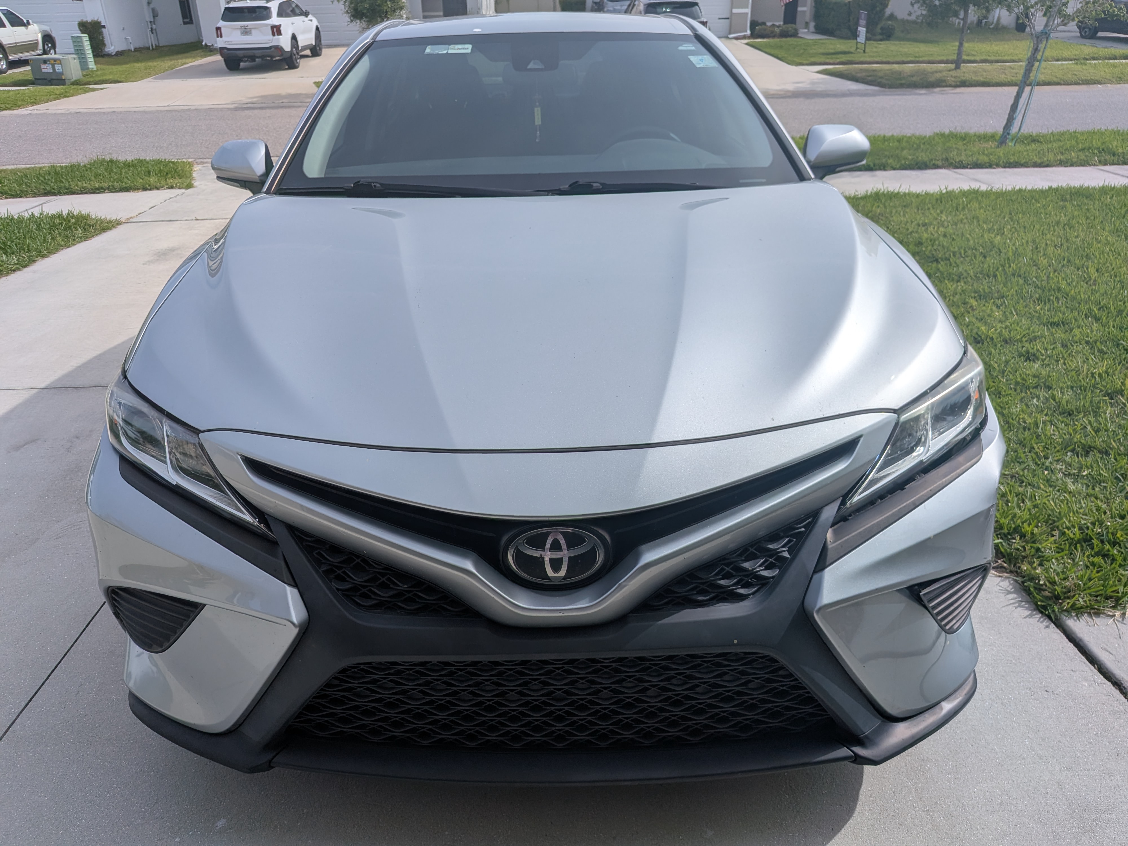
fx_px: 782
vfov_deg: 56.8
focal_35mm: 24
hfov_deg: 71.6
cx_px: 564
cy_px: 423
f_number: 1.7
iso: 29
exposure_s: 1/2924
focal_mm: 4.53
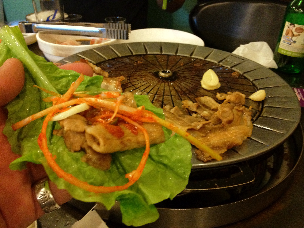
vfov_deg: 40.7
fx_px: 307
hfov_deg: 52.6
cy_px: 114
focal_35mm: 35
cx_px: 152
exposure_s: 1/15
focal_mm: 4.28
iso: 400
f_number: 2.4
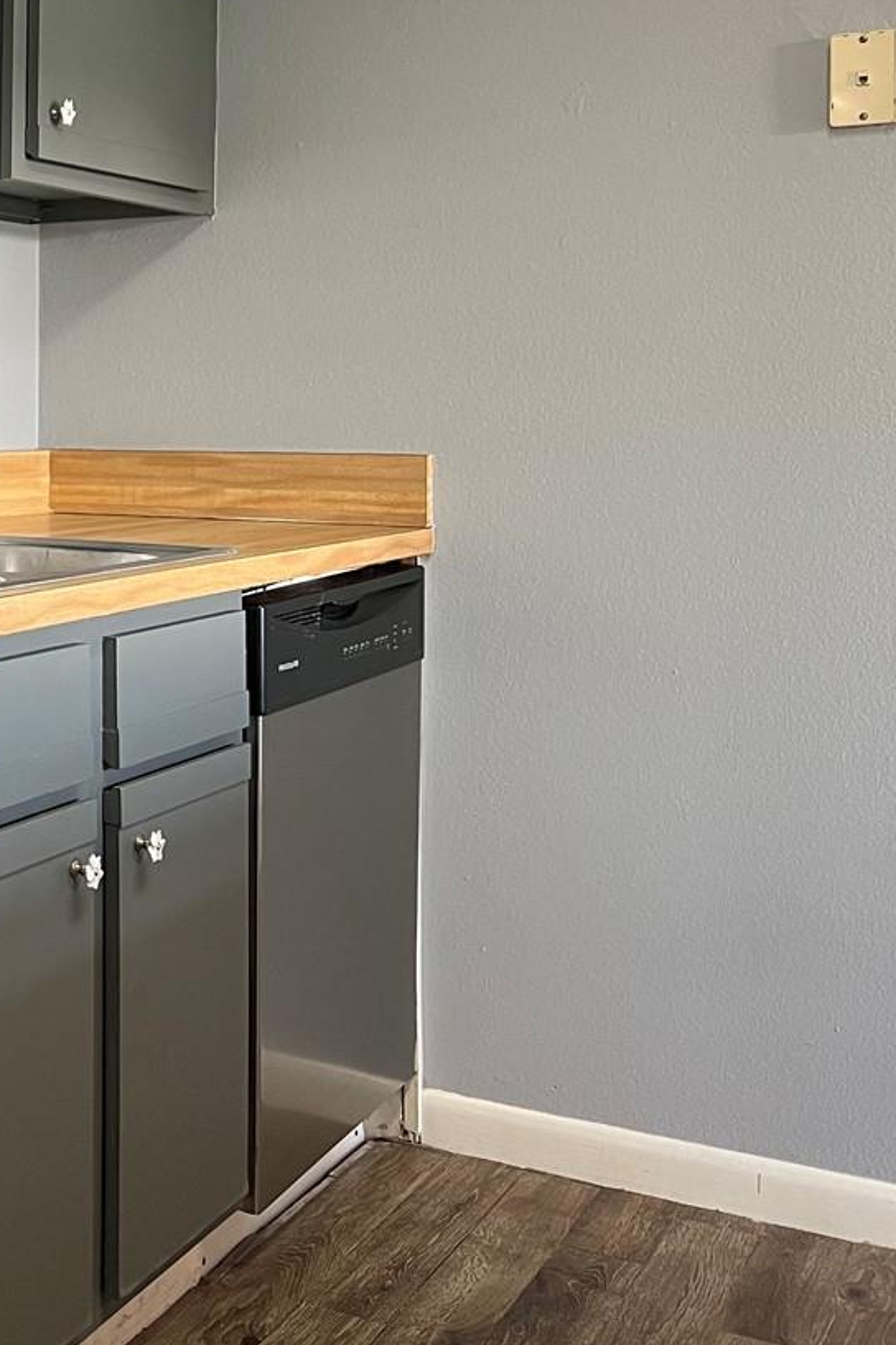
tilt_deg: -0.2
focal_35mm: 53
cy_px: 412
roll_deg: +0.0
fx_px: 1979
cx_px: -234
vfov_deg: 37.0
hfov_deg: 23.0
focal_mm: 5.7
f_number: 1.5
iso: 125
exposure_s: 1/60
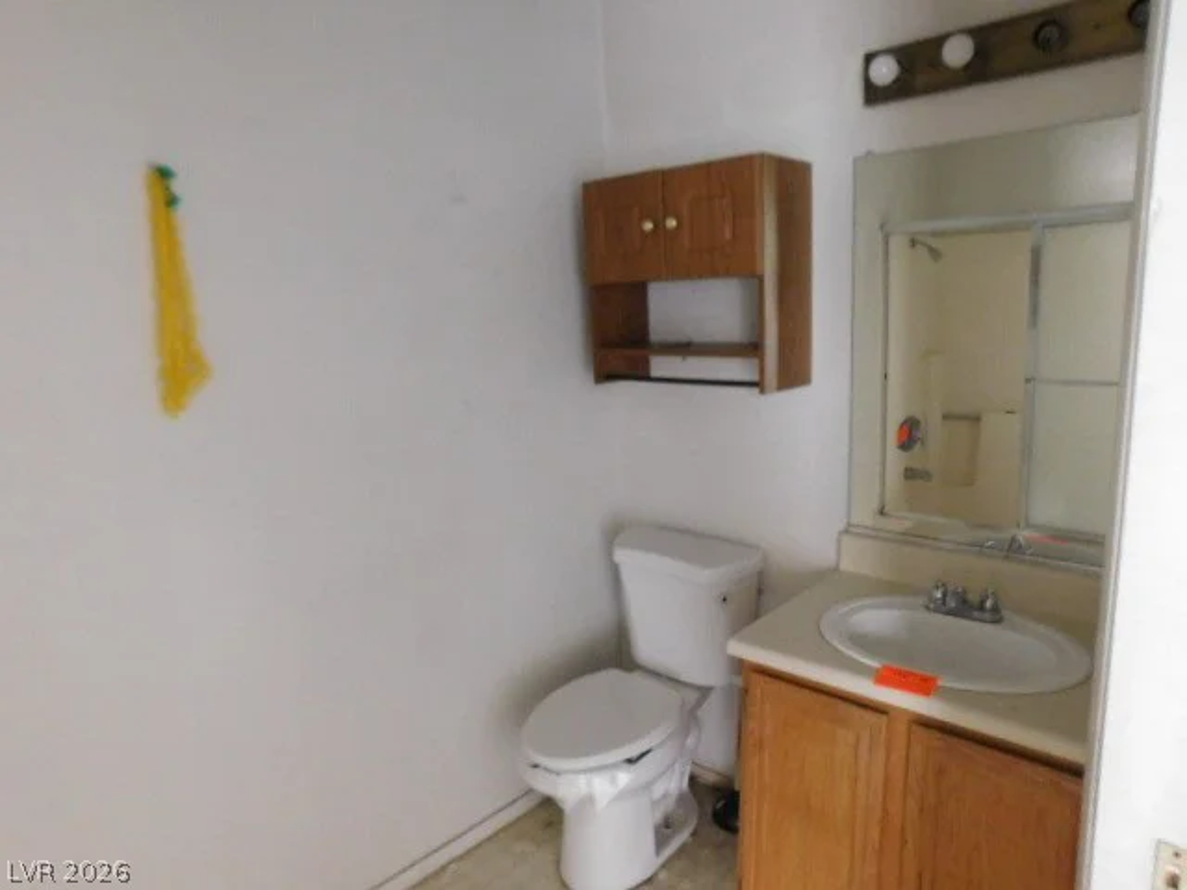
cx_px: 594
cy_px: 445
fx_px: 789
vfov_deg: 58.9
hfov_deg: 73.9
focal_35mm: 23
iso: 720
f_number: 3
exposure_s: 1/8
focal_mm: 4
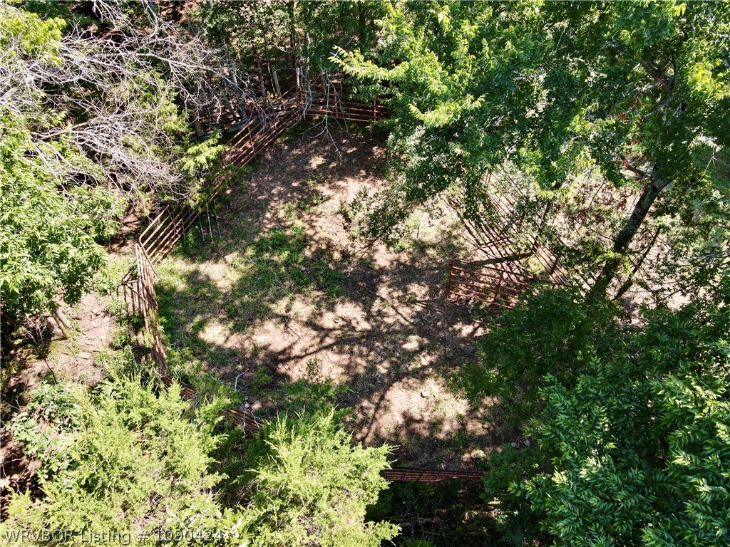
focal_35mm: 24
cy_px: 274
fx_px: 506
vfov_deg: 56.8
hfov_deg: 71.6
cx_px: 365
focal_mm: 4.5
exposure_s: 1/15
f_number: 2.8
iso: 220
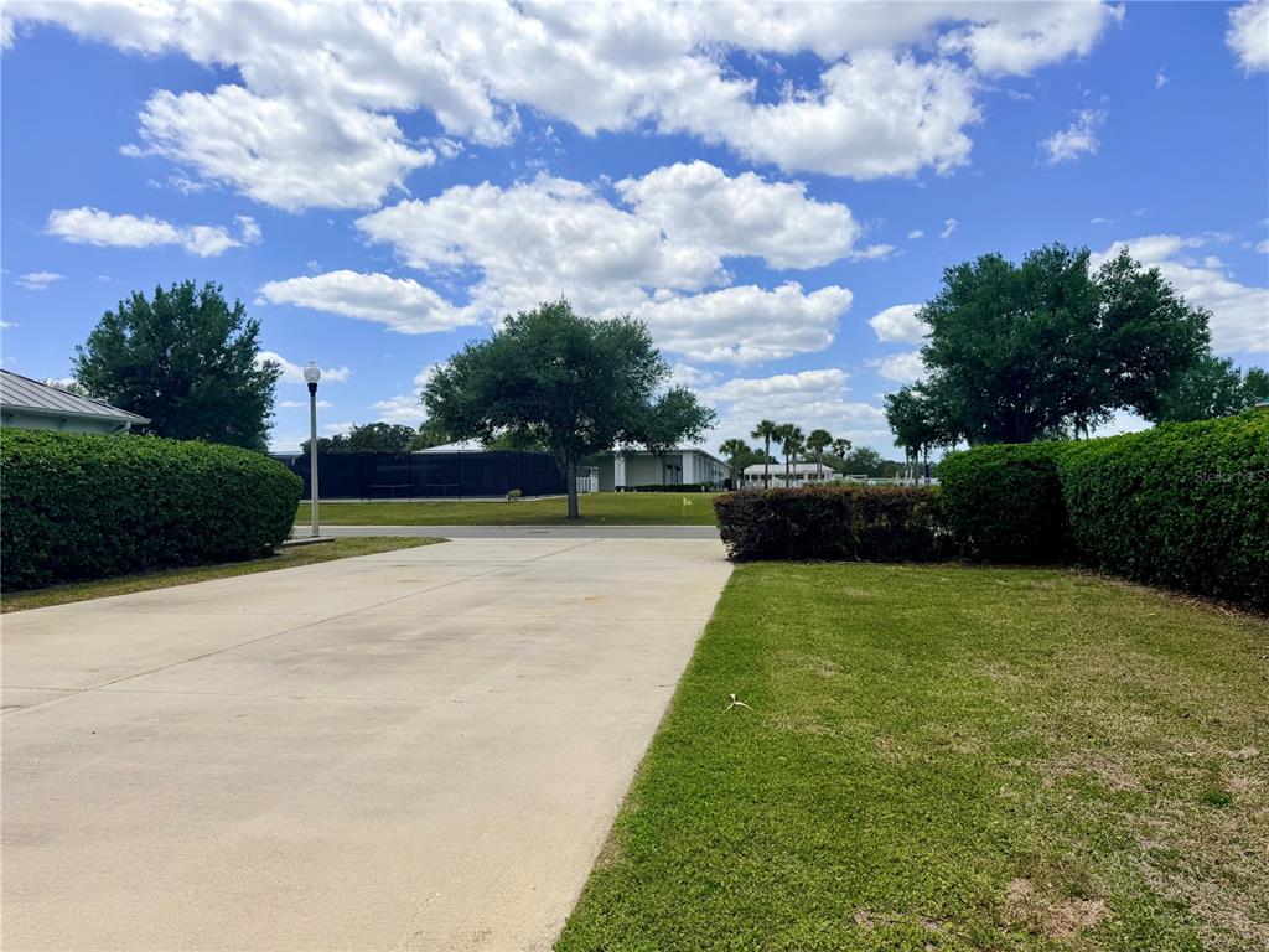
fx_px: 880
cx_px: 634
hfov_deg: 71.6
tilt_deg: +1.2
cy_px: 476
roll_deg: +0.6
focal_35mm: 24
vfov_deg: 56.8
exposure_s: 1/8130
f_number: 1.78
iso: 80
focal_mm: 6.76
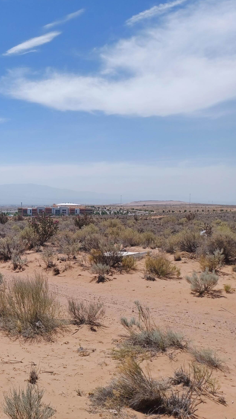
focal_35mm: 37
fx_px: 412
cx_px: -36
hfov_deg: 28.5
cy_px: 206
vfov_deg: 54.0
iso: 32
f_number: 1.8
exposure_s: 1/763
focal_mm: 4.6
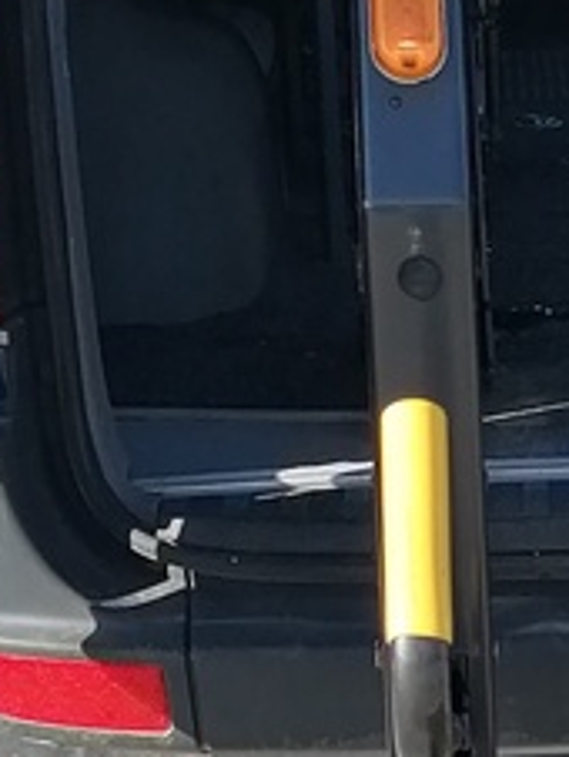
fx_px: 4178
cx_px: 1155
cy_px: 667
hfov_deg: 7.5
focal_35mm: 191
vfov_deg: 10.3
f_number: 1.8
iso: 50
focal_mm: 4.75
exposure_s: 1/944
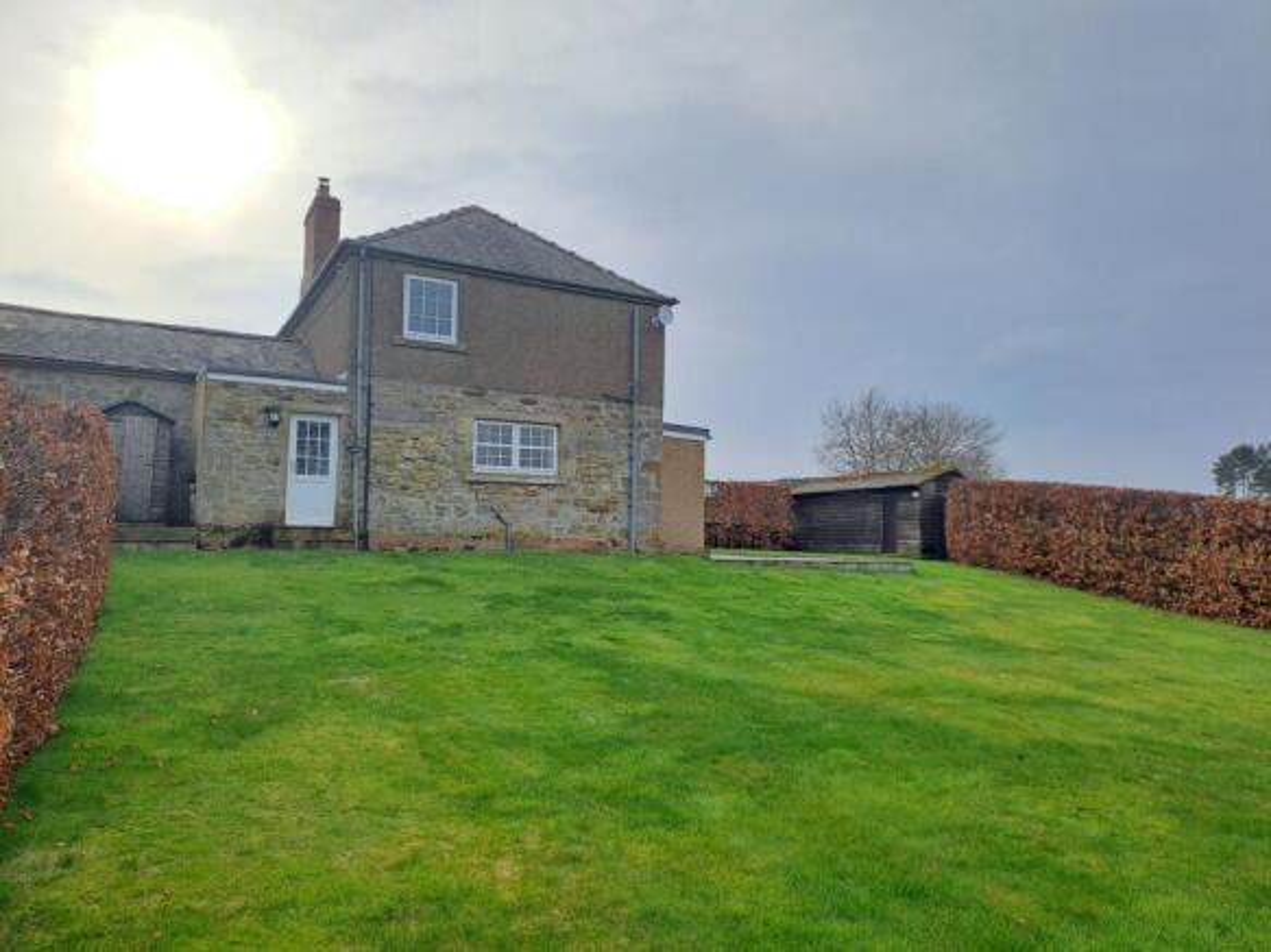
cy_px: 476
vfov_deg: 54.9
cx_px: 636
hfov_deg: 69.4
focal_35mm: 25
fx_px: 918
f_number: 1.8
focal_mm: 4.65
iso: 32
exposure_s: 1/676
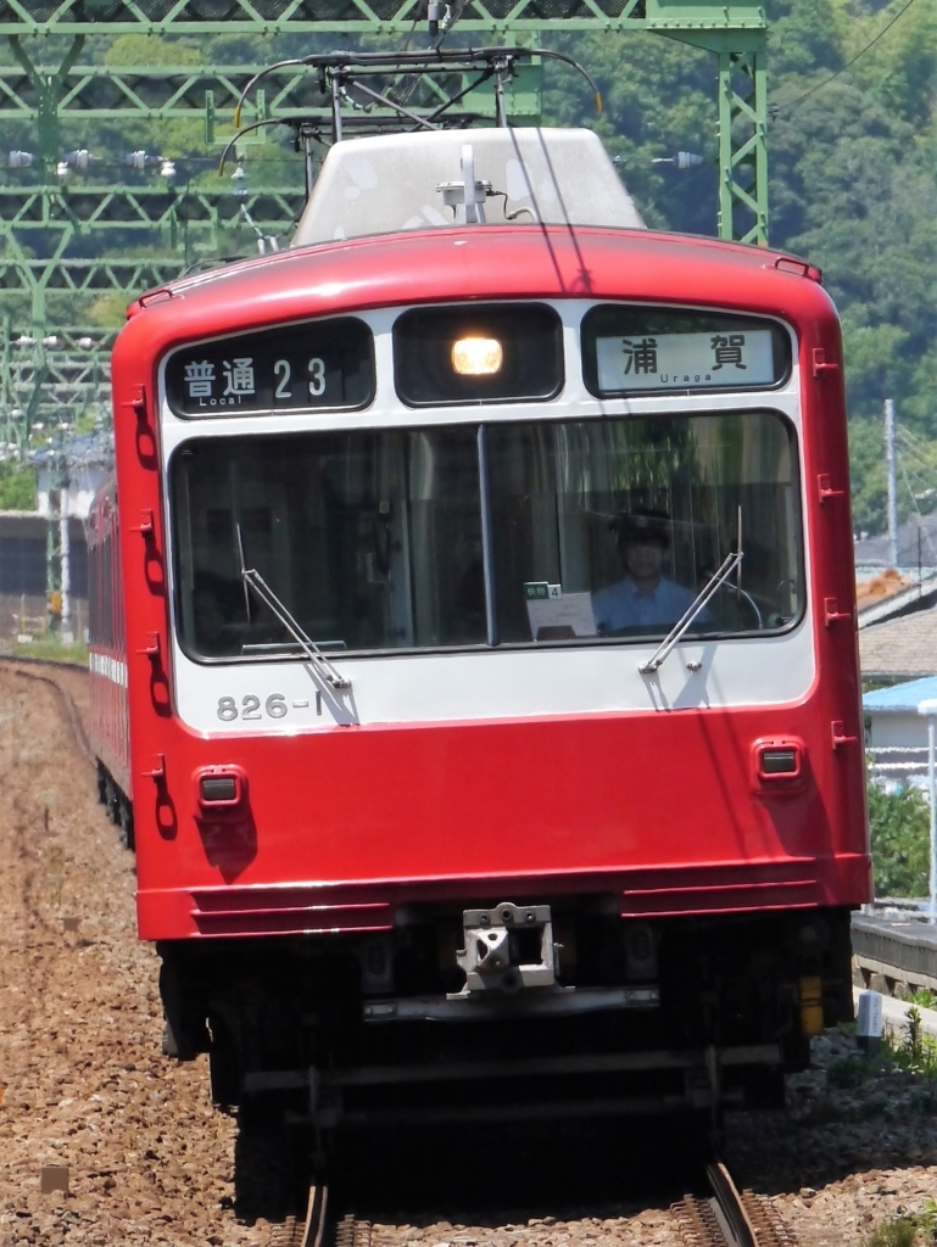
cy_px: 624
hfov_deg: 5.0
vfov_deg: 6.6
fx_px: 10818
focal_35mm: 300
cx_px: 468
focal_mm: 150
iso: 800
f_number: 8
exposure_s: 1/1000
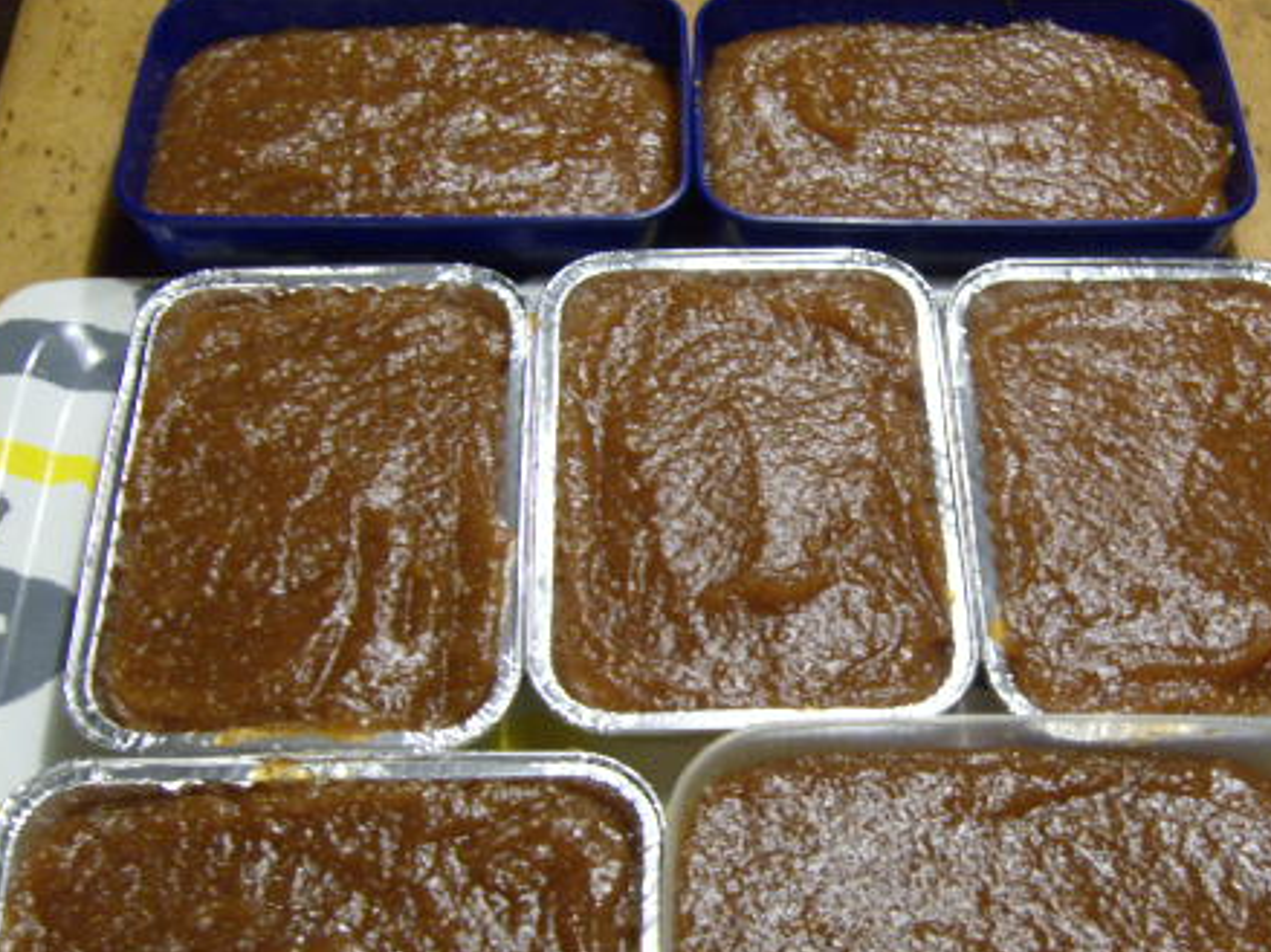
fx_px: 1872
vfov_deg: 28.5
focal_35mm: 51
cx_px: 796
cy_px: 567
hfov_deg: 37.3
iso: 200
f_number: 2.8
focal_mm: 7.4
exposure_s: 1/8
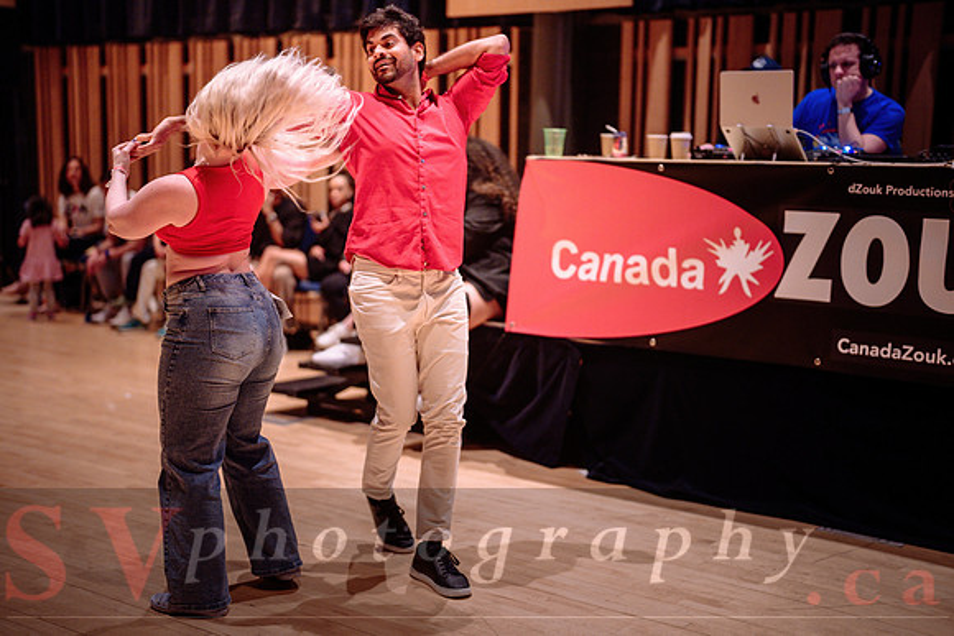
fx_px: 1371
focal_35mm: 52
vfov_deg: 26.1
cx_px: 477
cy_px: 318
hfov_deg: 38.4
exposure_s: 1/250
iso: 1600
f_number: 1.2
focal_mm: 50
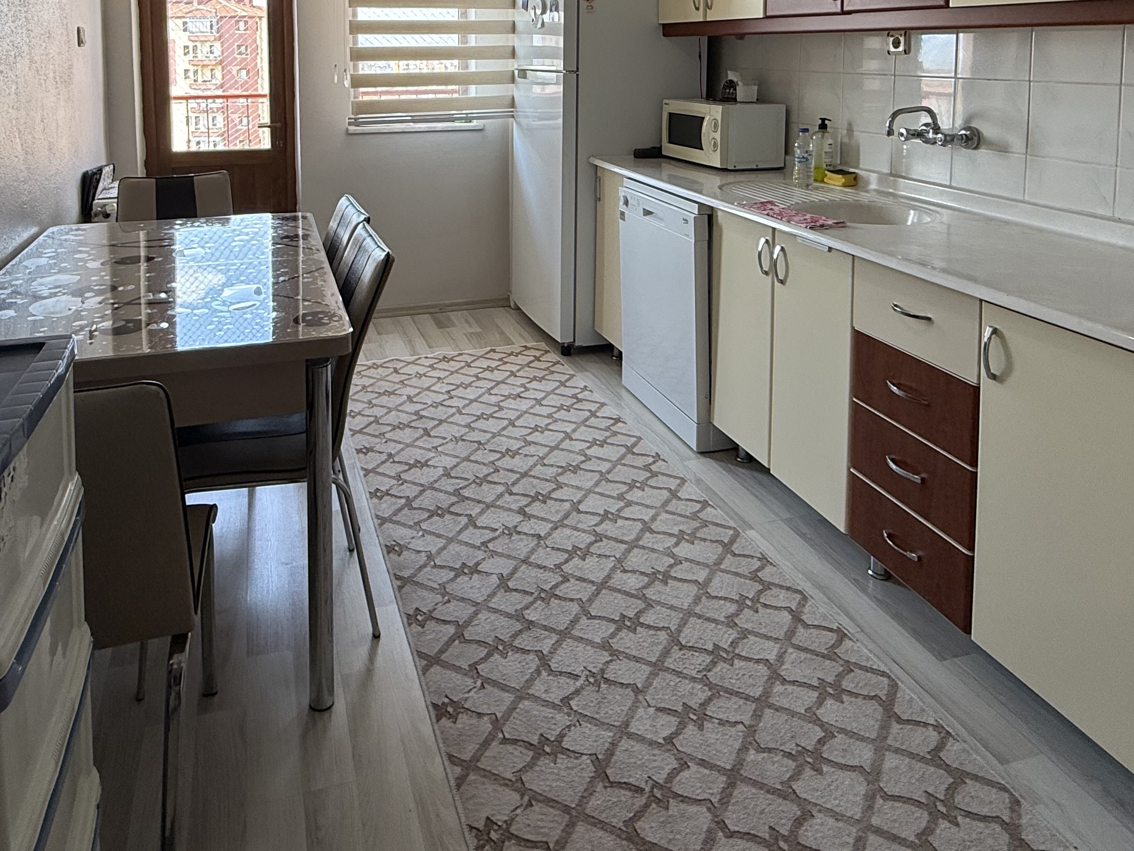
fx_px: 852
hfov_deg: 67.0
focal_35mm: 26
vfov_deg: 48.4
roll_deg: +0.7
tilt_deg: -4.4
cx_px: 495
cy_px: 110
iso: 64
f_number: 2.2
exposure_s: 1/100
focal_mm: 2.22
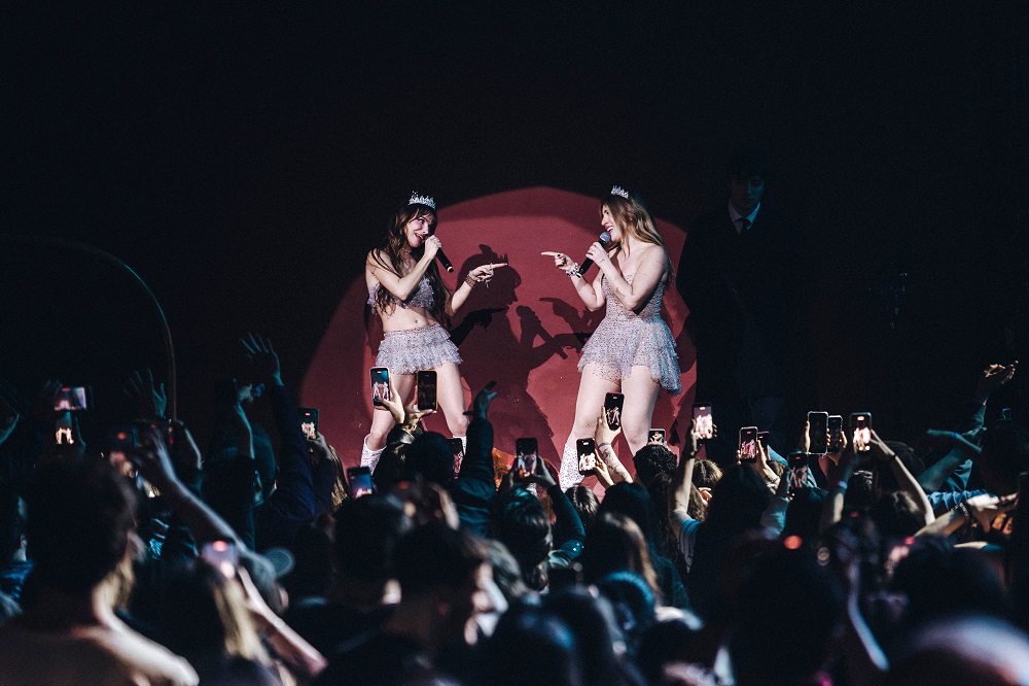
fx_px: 4314
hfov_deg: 13.6
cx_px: 514
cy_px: 343
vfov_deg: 9.1
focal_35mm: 151
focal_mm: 151
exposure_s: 1/320
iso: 640
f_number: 3.2
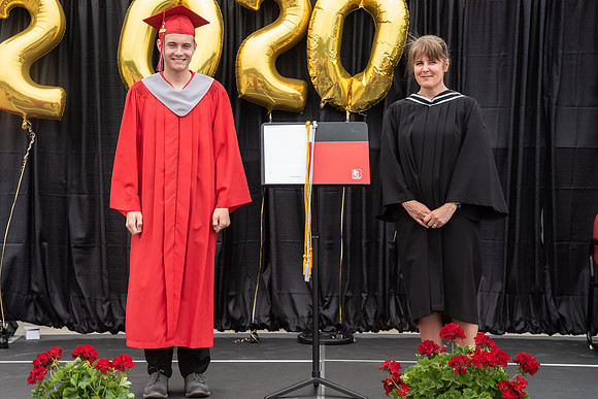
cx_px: 240
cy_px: 185
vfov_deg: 20.2
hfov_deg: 29.8
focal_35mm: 67
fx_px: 1120
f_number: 5.6
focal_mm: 56
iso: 500
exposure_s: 1/640
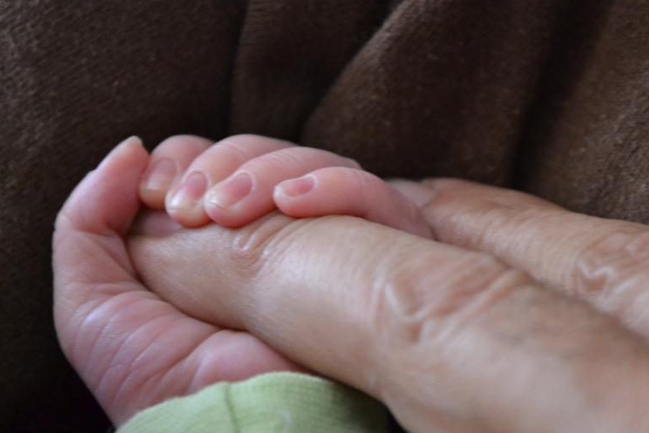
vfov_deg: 6.5
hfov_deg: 9.7
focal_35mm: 212
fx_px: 3816
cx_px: 392
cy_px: 200
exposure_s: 1/15
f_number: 5.6
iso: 3200
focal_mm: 105
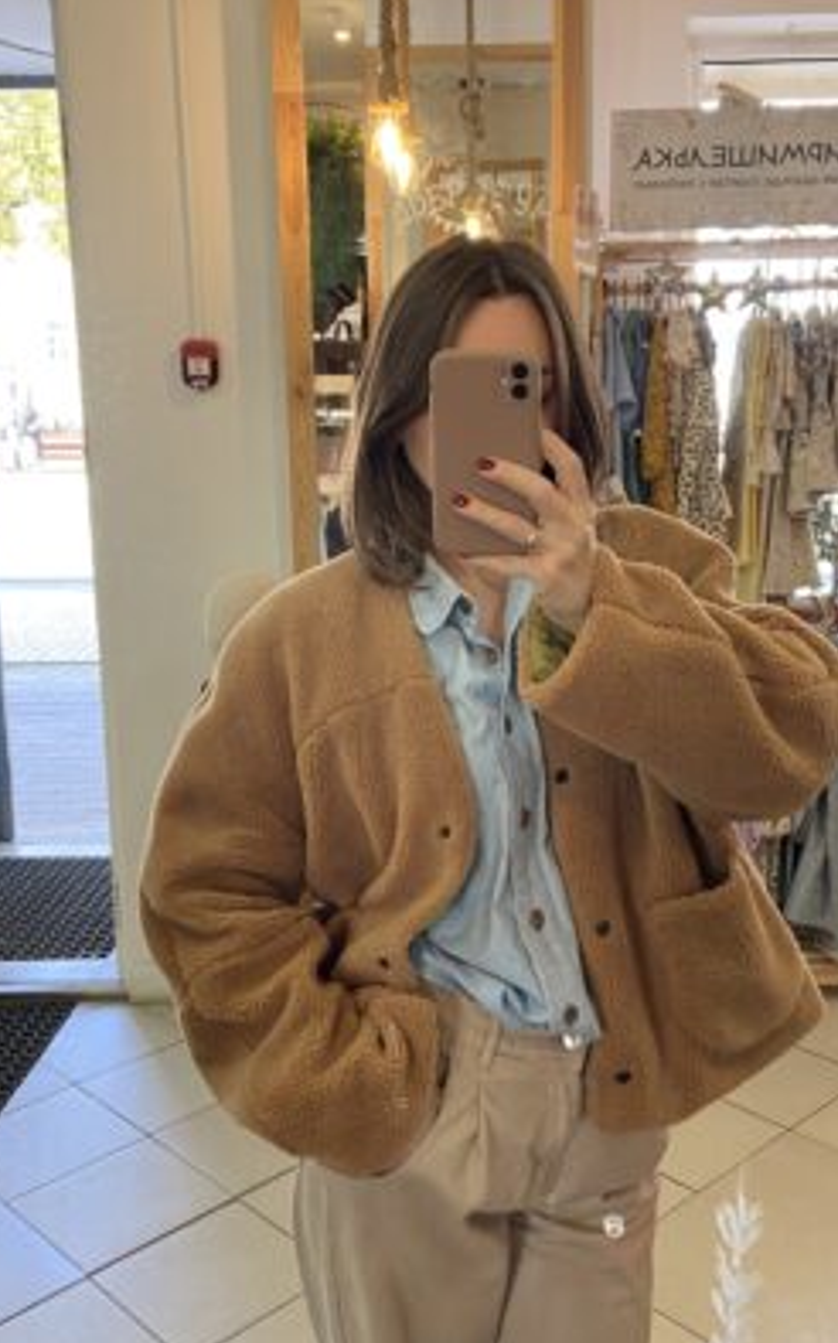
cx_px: 484
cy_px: 675
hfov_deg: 44.4
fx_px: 1024
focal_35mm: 28
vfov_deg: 66.5
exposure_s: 1/50
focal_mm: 4.25
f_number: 1.8
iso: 80
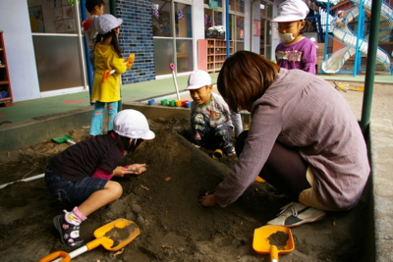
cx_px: 196
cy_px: 131
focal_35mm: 27
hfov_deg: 67.4
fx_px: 295
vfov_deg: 48.0
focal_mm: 18
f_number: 5.6
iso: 200
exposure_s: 1/90
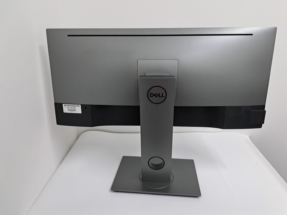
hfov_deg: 71.6
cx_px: 144
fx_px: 199
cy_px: 108
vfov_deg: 56.8
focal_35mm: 24
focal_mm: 5.23
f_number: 1.8
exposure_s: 1/50
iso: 160
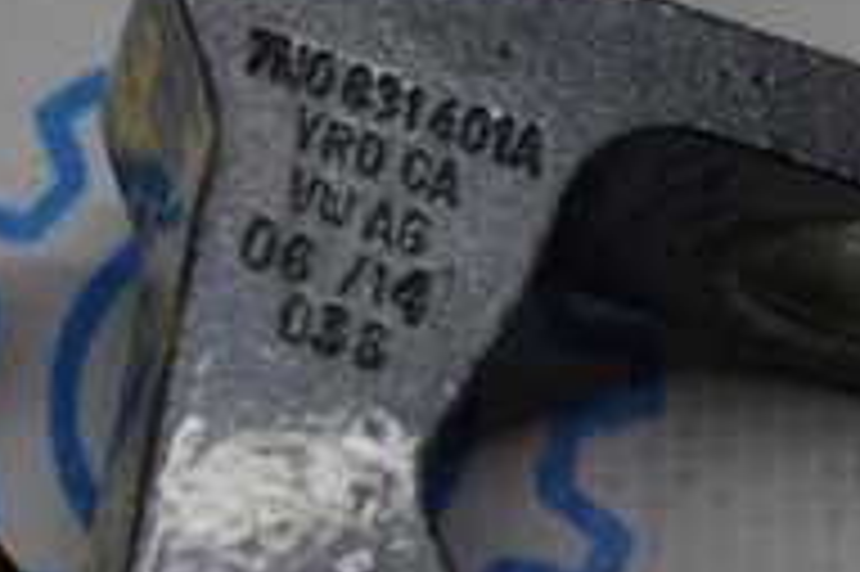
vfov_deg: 10.9
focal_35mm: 126
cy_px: 313
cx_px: 306
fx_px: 3000
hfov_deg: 16.3
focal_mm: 25
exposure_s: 1/100
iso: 400
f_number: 8
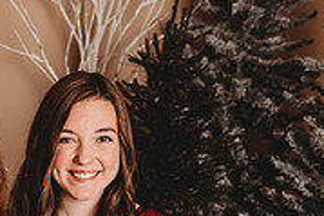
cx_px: -109
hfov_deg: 22.9
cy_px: 286
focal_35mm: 78
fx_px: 701
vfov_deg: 16.4
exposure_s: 1/160
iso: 100
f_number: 3.2
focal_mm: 24
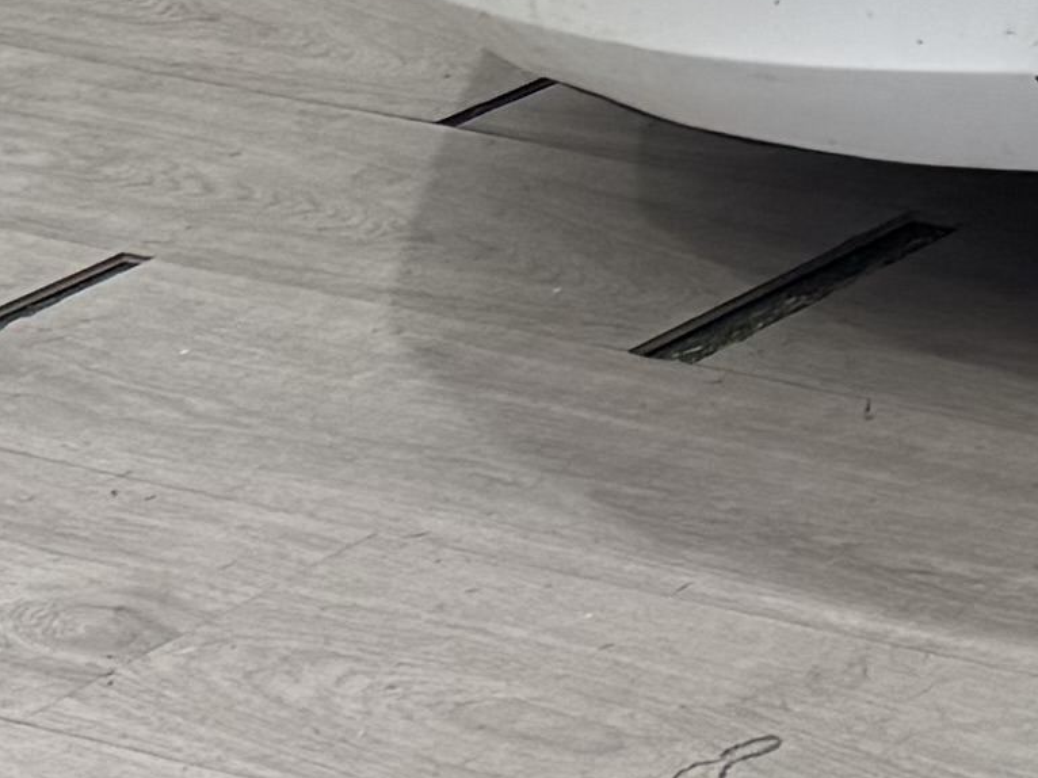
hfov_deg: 8.4
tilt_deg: -5.8
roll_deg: -1.0
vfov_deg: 7.4
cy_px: -1475
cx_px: 3587
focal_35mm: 179
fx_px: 5366
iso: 50
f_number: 1.78
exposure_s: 1/100
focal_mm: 6.76
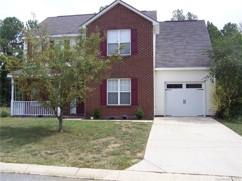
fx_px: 266
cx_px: 121
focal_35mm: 38
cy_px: 90
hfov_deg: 49.0
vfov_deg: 37.7
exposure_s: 1/250
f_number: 4
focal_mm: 6.3
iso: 64
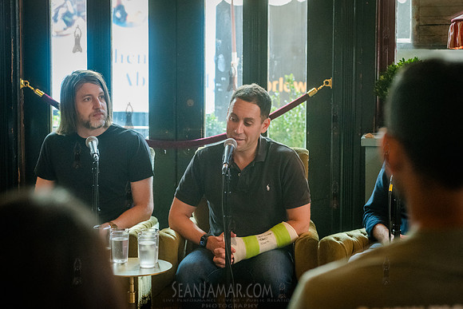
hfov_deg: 25.0
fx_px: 1045
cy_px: 154
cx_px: 232
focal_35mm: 81
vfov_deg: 16.8
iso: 5000
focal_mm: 80
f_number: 4
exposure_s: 1/200
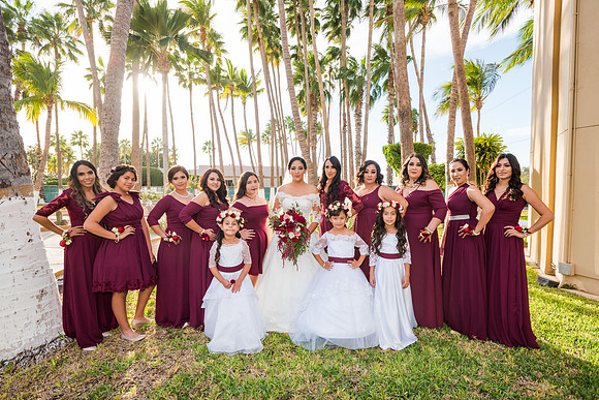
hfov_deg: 86.9
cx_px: 300
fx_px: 316
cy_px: 200
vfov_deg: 64.6
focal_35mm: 19
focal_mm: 19
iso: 320
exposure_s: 1/250
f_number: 5
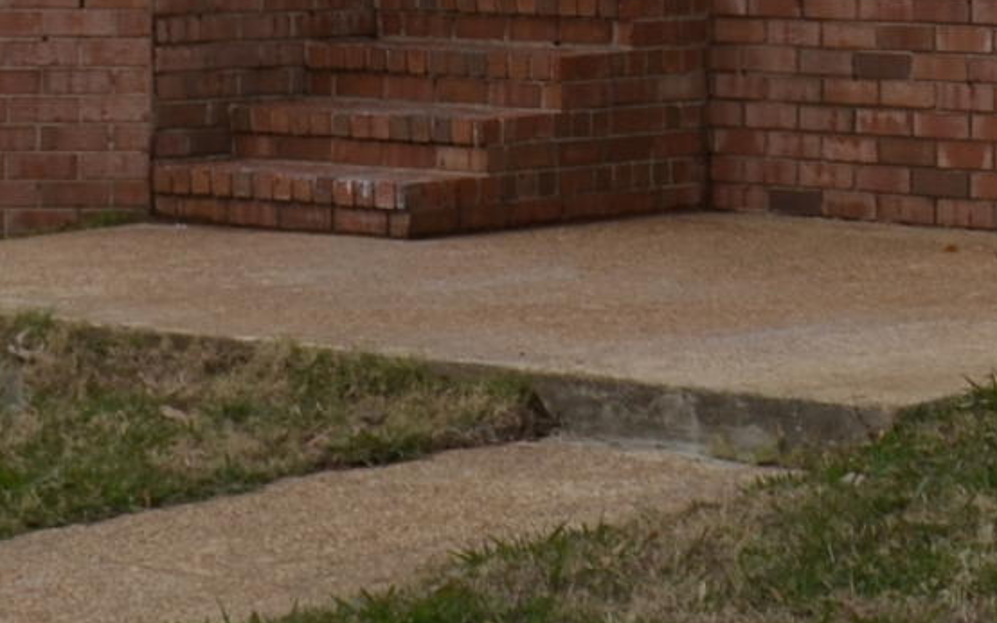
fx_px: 4048
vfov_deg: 8.4
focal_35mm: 149
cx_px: 813
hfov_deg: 14.0
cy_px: -540
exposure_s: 1/200
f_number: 5
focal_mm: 18
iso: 100
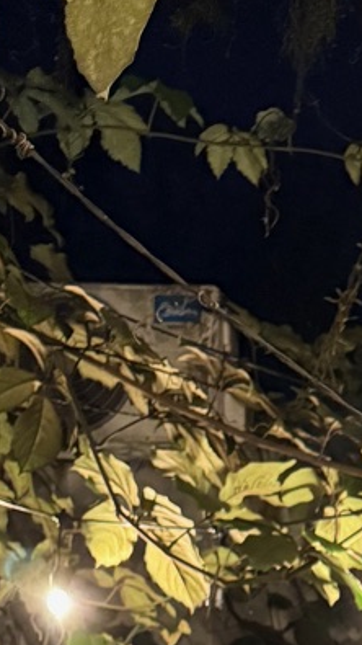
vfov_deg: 16.9
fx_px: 1810
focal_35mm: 106
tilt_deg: -1.5
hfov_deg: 10.7
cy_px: 1135
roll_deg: -1.8
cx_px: 649
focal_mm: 6.76
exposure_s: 1/30
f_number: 1.78
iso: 1250
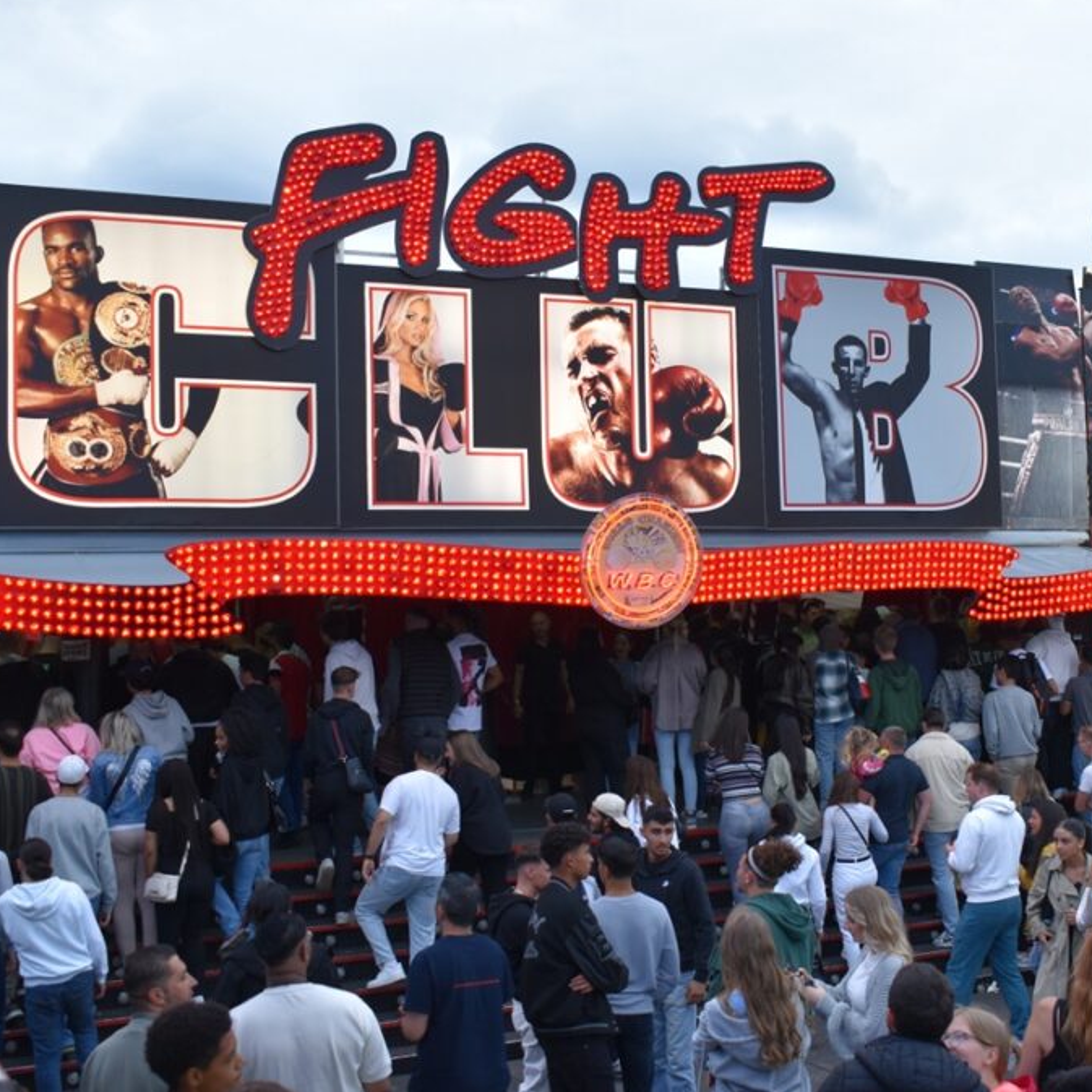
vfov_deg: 37.8
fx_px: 1593
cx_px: 618
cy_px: 543
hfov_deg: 37.8
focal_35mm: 45
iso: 400
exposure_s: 1/125
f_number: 5.6
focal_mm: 23
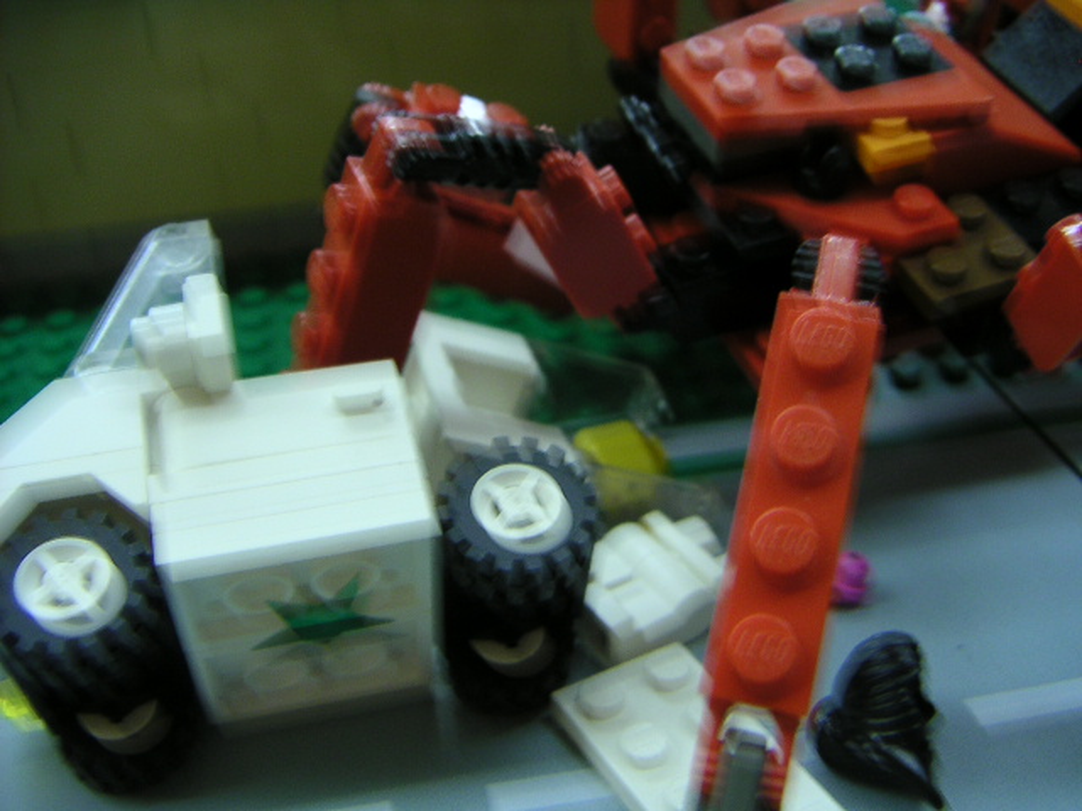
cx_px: 541
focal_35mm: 40
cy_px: 406
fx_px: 1250
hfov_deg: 46.8
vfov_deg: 36.0
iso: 64
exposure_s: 1/4
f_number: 2.9
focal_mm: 5.3
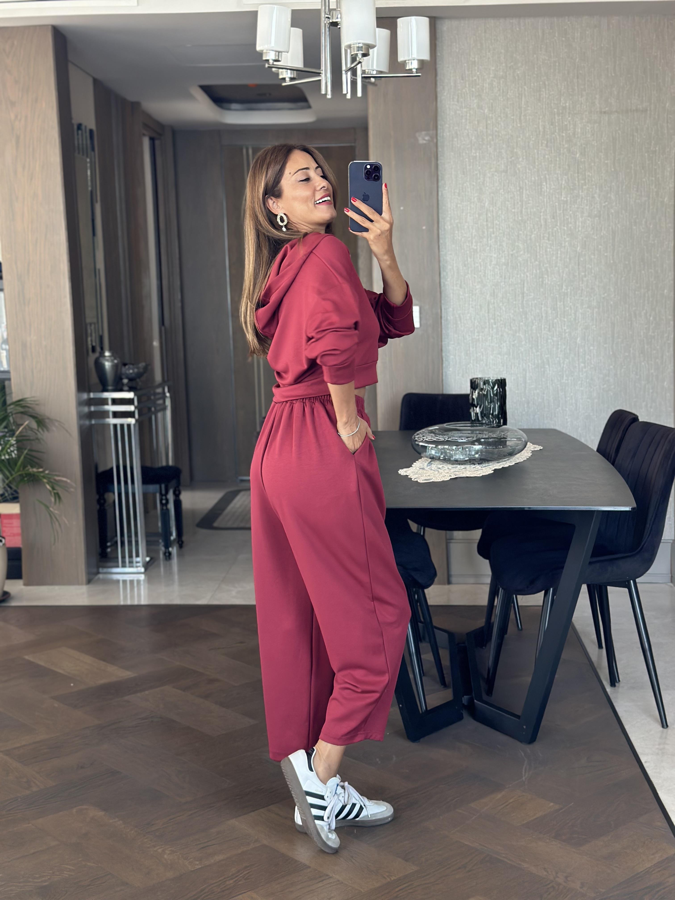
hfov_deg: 30.3
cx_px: 338
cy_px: 450
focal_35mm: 48
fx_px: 1248
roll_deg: +0.5
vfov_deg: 39.7
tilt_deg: -17.9
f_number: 1.78
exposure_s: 1/60
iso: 125
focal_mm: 6.86
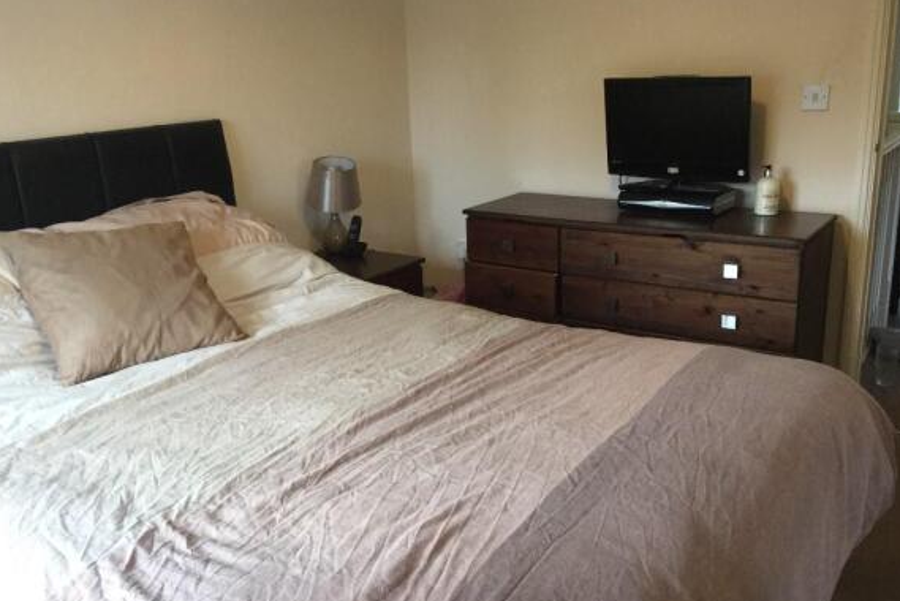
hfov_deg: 57.2
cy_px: 287
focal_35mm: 33
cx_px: 445
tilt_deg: -15.2
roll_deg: +1.2
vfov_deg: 40.0
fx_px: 825
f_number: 2.4
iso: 100
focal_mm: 3.3
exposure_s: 1/30
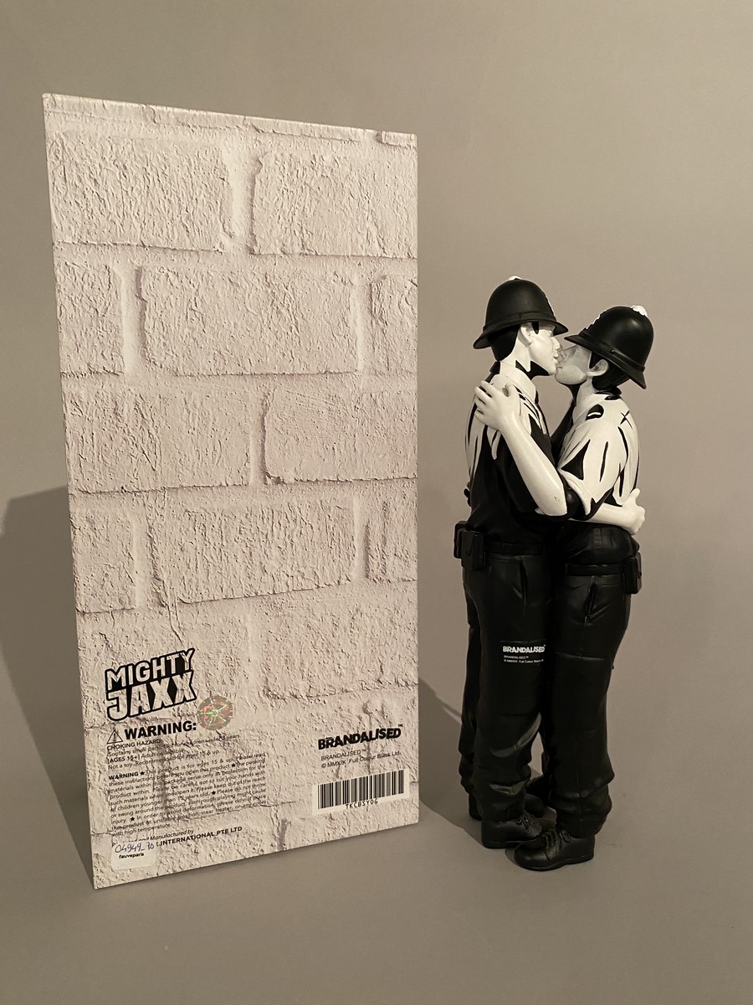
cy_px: 502
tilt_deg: -7.7
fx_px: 754
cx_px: 376
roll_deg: +0.2
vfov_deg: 67.3
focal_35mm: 26
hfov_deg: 53.1
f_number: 1.8
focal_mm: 4.25
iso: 400
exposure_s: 1/50
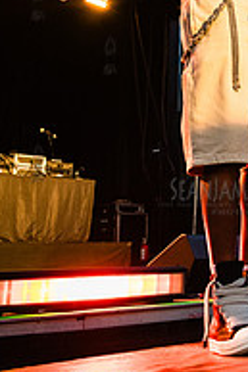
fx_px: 745
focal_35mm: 72
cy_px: 2
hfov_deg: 18.4
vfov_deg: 26.6
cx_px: 254
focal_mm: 31
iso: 4000
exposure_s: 1/400
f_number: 3.5
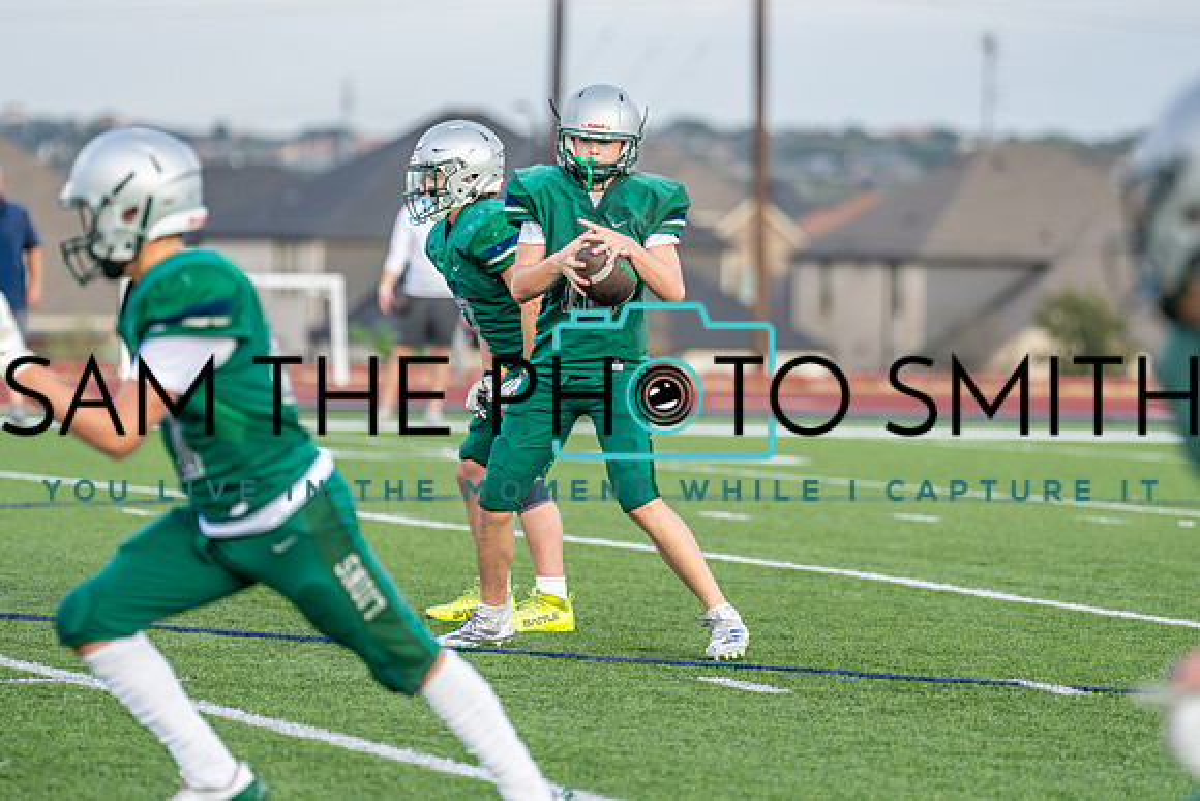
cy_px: 310
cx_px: 582
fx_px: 7936
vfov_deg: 5.8
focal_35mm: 238
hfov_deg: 8.6
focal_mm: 173
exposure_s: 1/1600
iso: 500
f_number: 2.8
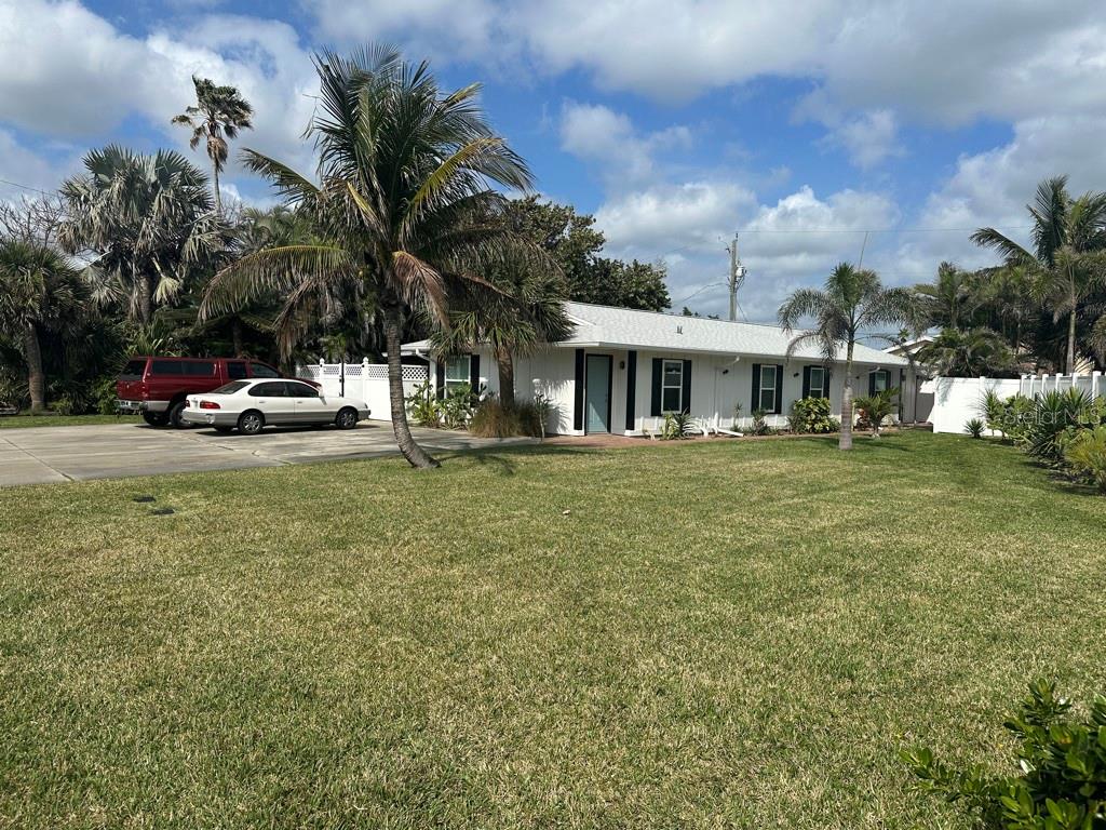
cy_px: 415
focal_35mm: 24
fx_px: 767
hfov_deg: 71.6
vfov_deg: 56.8
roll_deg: -2.1
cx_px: 553
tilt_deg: -2.6
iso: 80
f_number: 1.78
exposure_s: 1/7576
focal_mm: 6.86
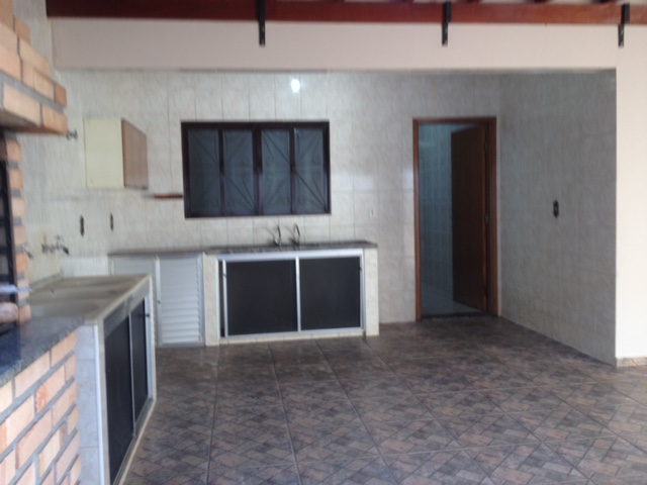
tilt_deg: -6.8
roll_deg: +2.1
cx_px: 324
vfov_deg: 40.7
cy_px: 242
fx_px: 654
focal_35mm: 35
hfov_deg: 52.6
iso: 50
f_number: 2.4
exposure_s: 1/40
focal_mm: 4.28
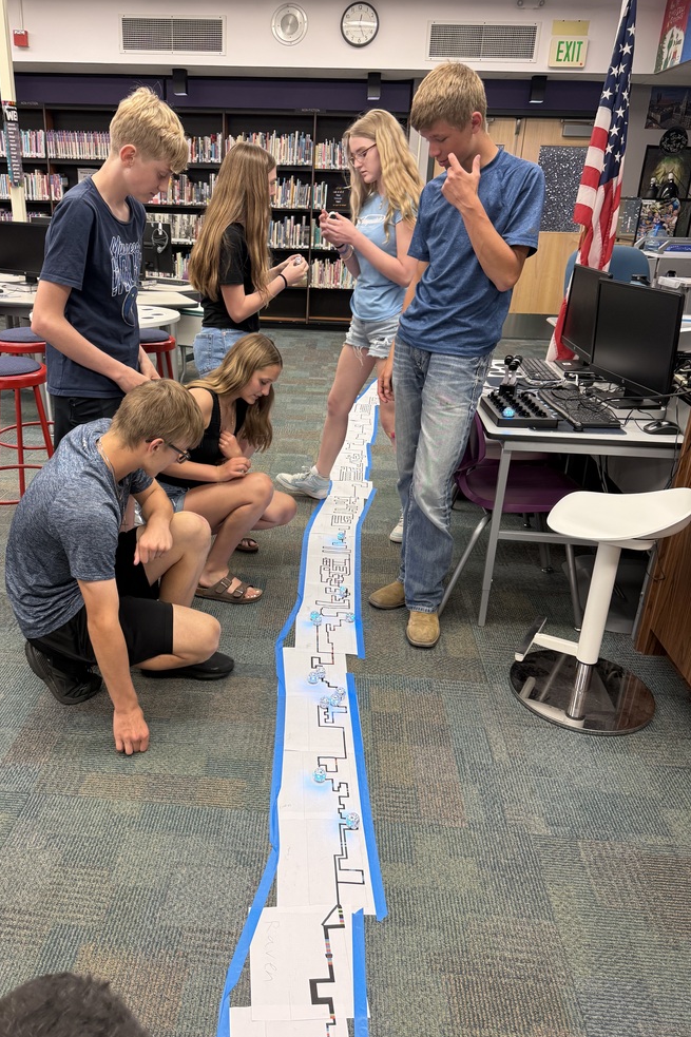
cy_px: 513
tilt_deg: -21.6
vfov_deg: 69.4
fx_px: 749
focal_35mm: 26
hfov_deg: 49.3
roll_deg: -4.2
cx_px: 287
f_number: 1.78
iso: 200
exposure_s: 1/120
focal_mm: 6.76
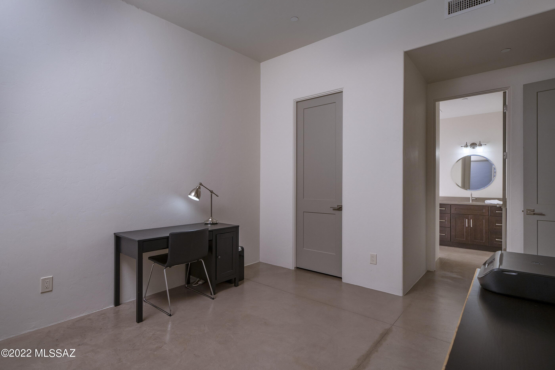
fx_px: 262
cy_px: 185
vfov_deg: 70.4
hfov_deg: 93.3
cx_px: 278
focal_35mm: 17
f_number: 7.1
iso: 200
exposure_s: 1/30
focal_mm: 17
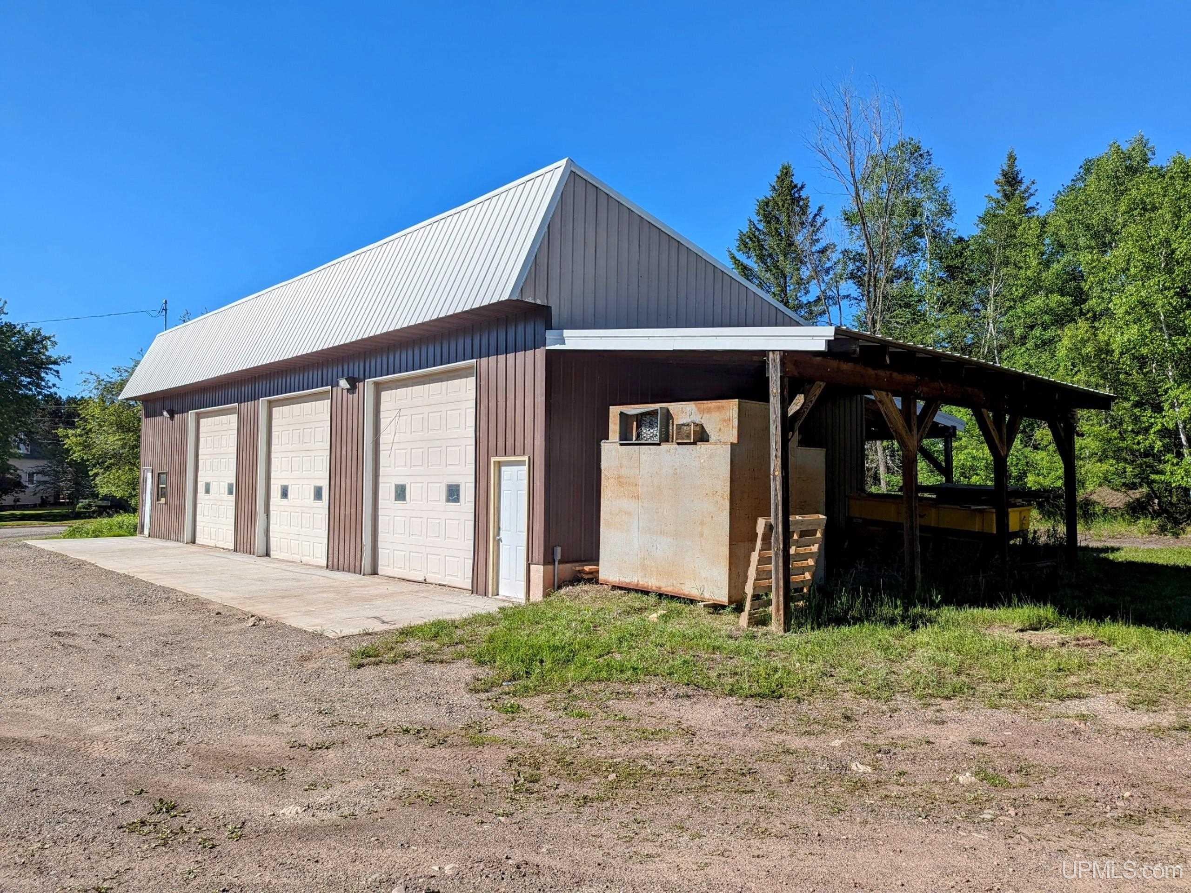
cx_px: 596
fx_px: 826
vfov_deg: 56.8
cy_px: 446
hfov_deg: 71.6
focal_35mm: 24
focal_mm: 6.81
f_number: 1.85
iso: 47
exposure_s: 1/3058
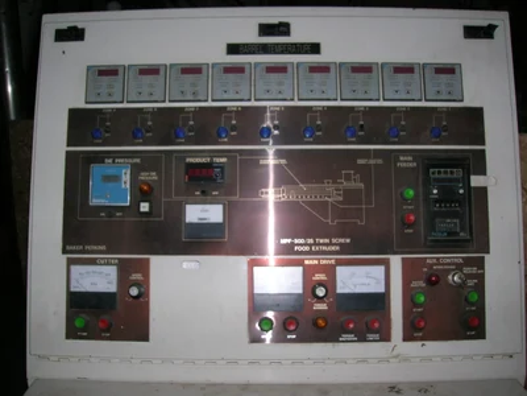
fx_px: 518
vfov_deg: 41.8
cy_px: 198
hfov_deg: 54.0
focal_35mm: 34
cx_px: 264
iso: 50
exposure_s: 1/60.1
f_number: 4.9
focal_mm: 5.7
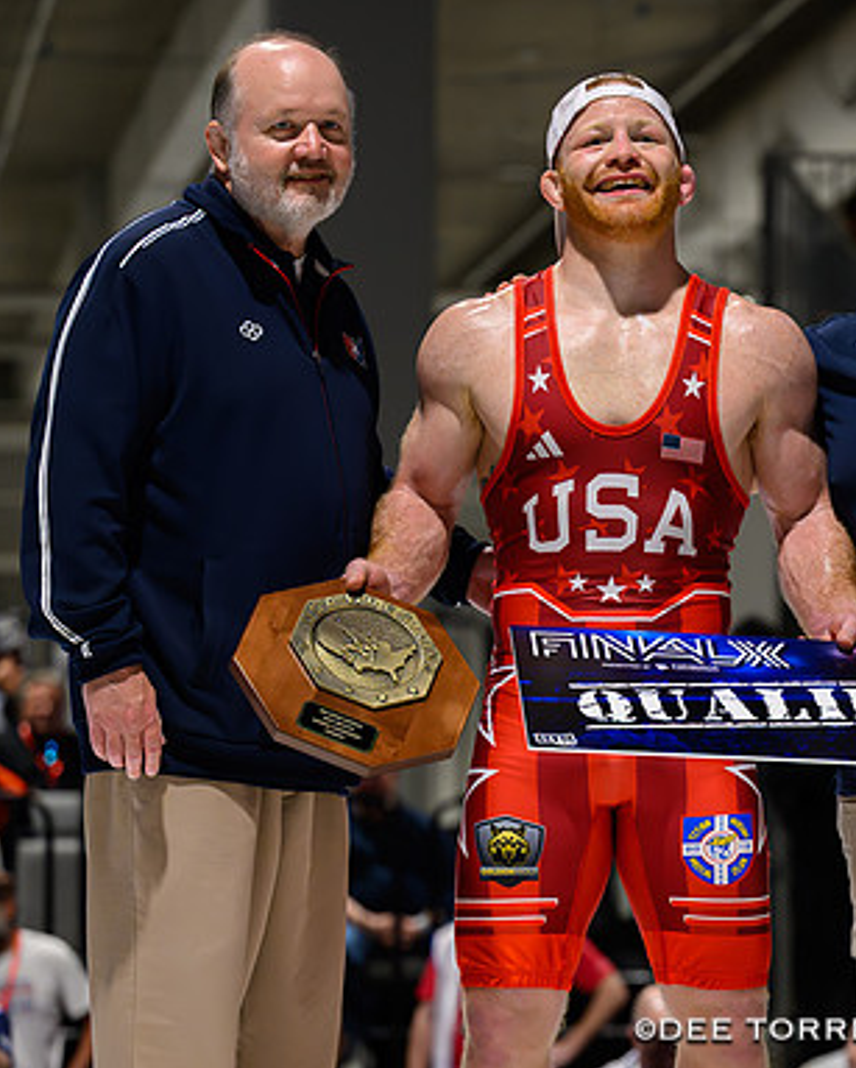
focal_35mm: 181
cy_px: 764
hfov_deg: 8.5
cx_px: 728
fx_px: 5725
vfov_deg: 10.6
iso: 2200
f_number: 2.8
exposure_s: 1/250
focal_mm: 89
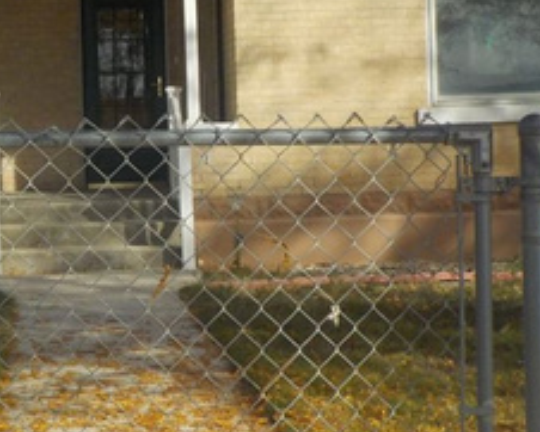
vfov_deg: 18.5
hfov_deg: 22.8
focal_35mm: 83
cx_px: 134
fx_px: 1327
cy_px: 160
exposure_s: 1/1250
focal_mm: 4.1
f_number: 3.3
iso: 125
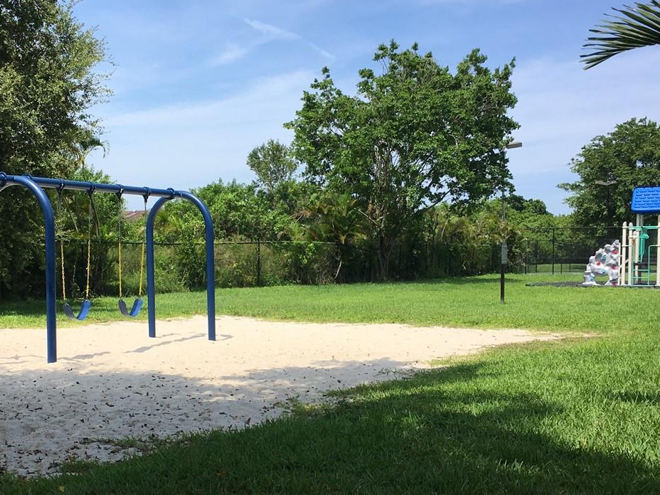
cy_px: 321
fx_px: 953
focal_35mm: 50
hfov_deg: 37.9
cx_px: 238
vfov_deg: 29.0
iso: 25
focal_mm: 4.15
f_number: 2.2
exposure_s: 1/1570
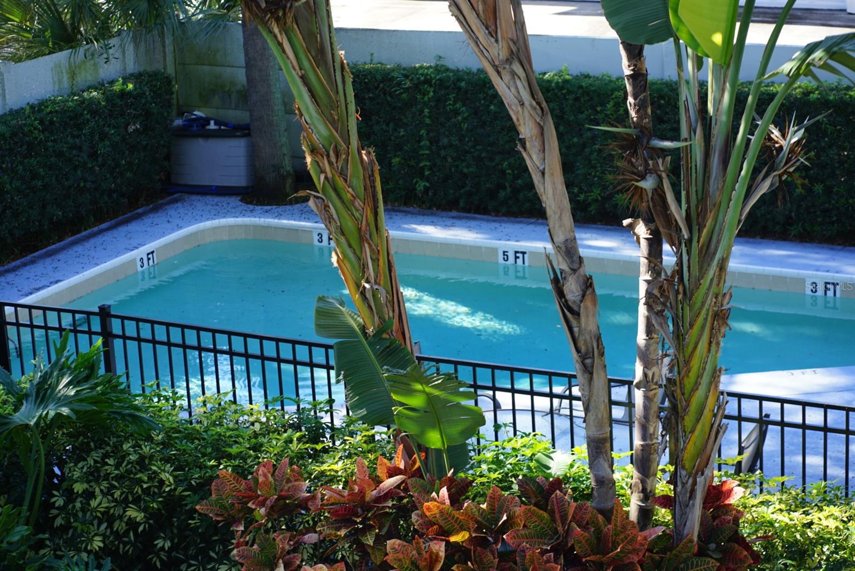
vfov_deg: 16.1
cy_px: 286
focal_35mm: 85
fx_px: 2020
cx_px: 428
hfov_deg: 23.9
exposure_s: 1/100
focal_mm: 85
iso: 100
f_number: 4.5
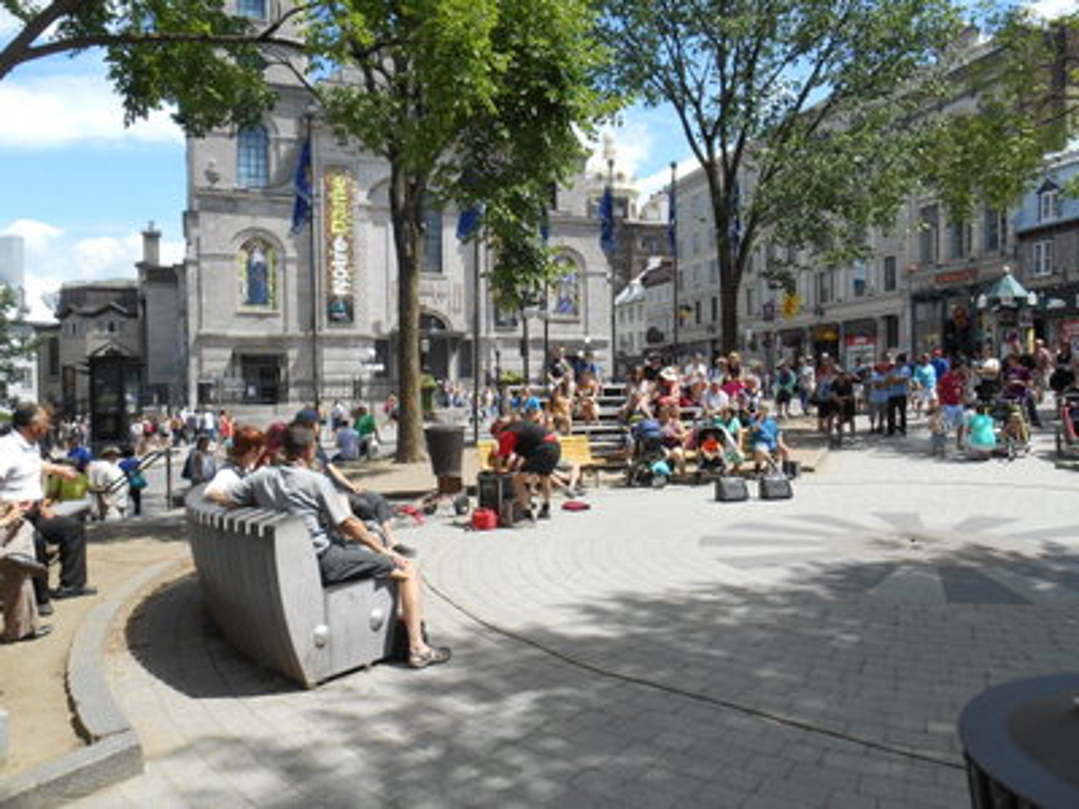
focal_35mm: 26
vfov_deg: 53.1
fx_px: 810
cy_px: 404
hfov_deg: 67.3
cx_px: 540
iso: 80
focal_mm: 4.7
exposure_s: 1/640
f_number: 3.4
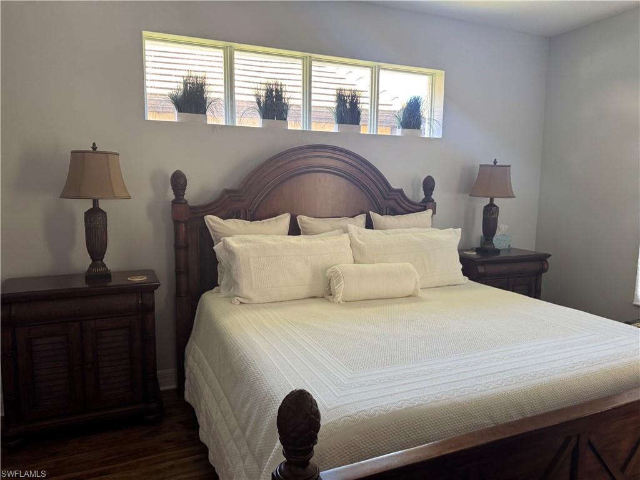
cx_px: 320
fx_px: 444
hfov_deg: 71.6
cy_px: 240
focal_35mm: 24
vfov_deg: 56.8
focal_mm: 6.76
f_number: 1.78
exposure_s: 1/60
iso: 250
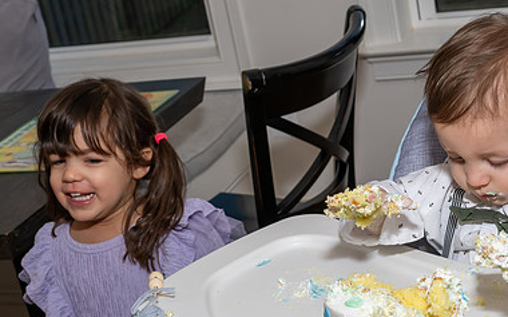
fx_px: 1010
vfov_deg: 17.8
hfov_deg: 28.1
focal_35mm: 73
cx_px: 327
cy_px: 141
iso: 640
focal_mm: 39
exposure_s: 1/250
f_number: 8
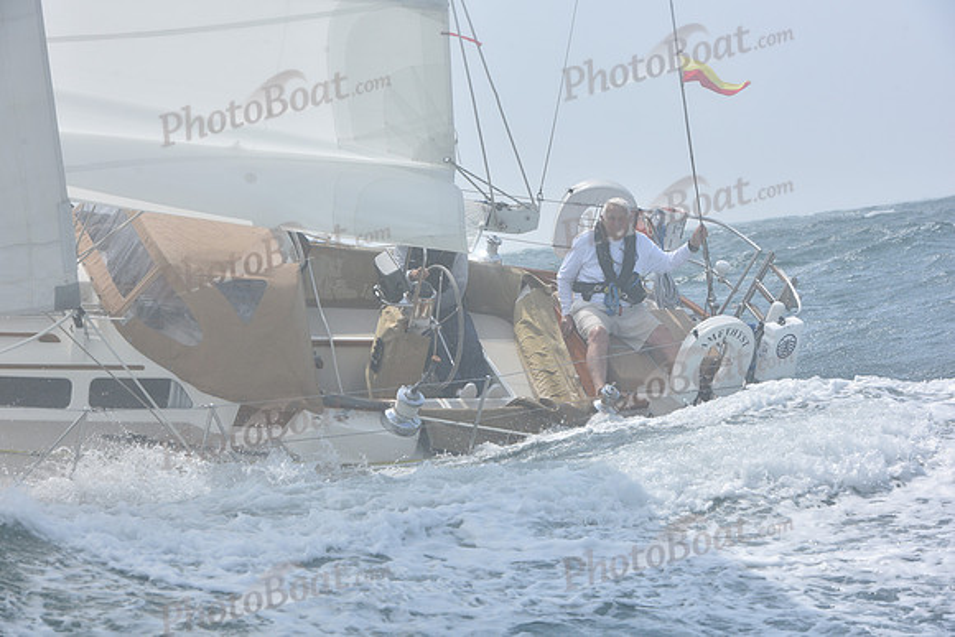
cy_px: 318
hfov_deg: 17.1
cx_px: 478
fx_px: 3184
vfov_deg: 11.4
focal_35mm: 120
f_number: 10
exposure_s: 1/800
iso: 320
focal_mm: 120
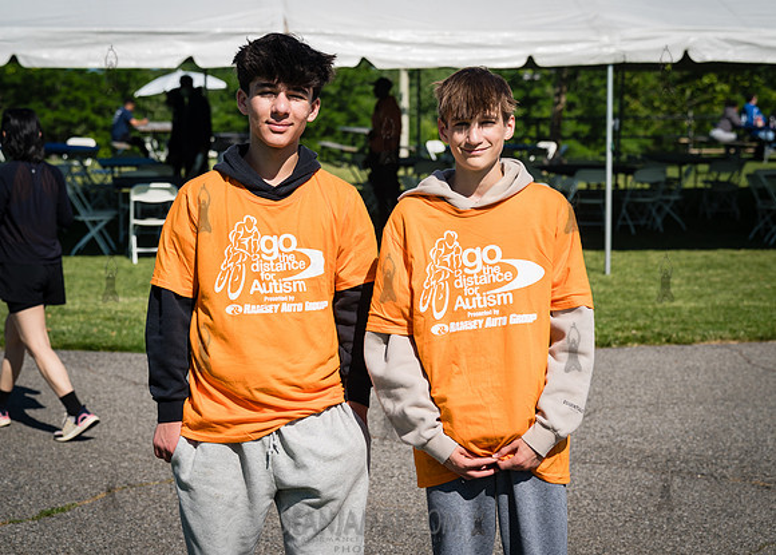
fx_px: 1643
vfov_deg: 19.2
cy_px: 280
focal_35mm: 74
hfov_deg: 26.6
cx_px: 414
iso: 160
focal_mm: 68
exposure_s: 1/1600
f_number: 4.5
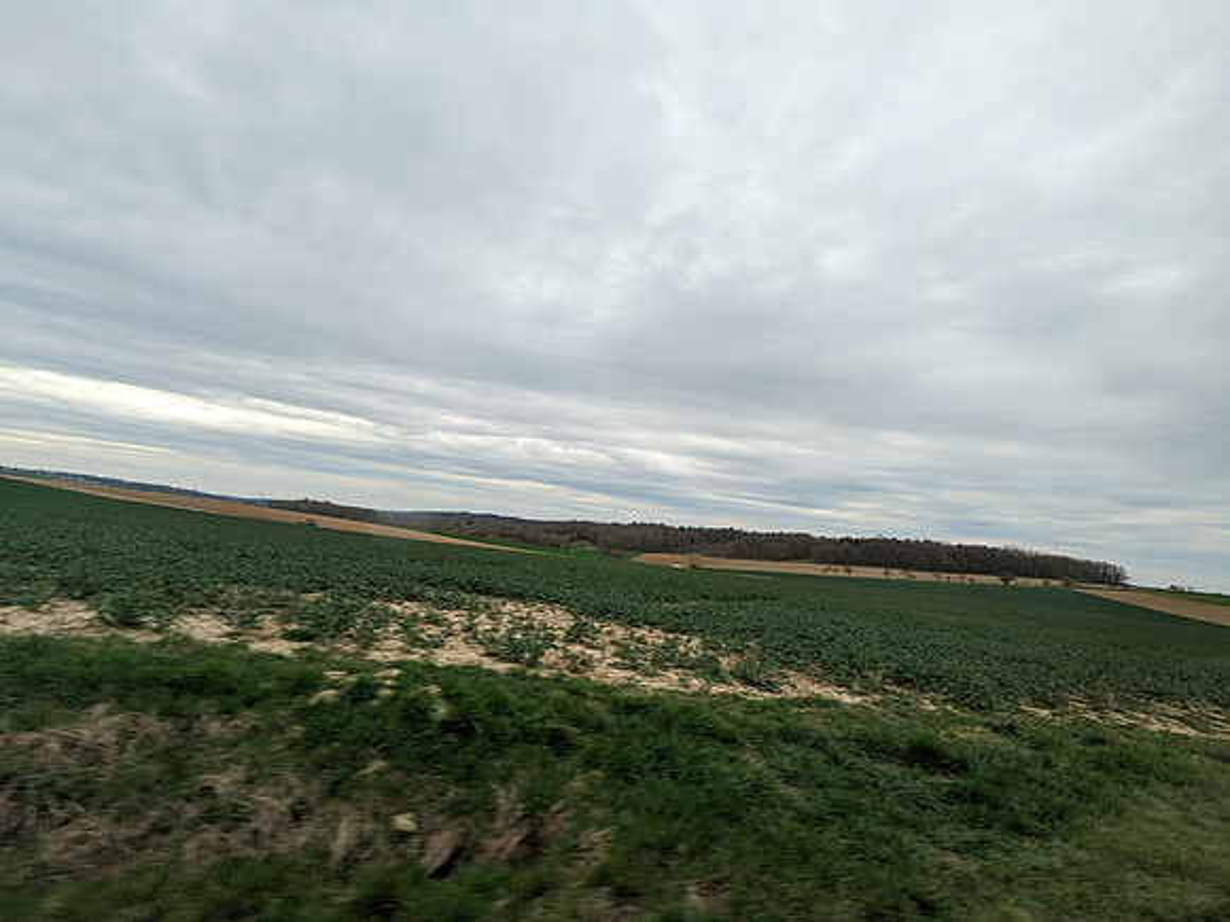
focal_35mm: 16
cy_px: 461
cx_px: 615
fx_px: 569
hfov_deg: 94.5
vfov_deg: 78.1
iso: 61
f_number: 2.2
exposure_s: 1/396
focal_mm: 2.35
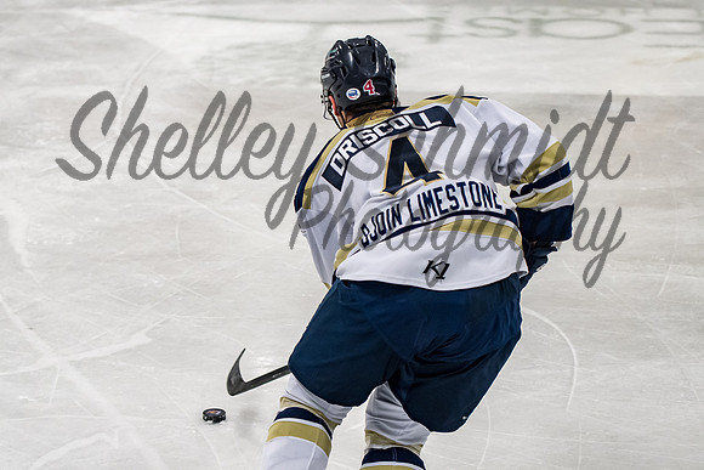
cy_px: 267
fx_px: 2332
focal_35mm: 119
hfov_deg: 17.2
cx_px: 307
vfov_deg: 11.5
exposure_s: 1/800
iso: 1600
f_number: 3.2
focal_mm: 70
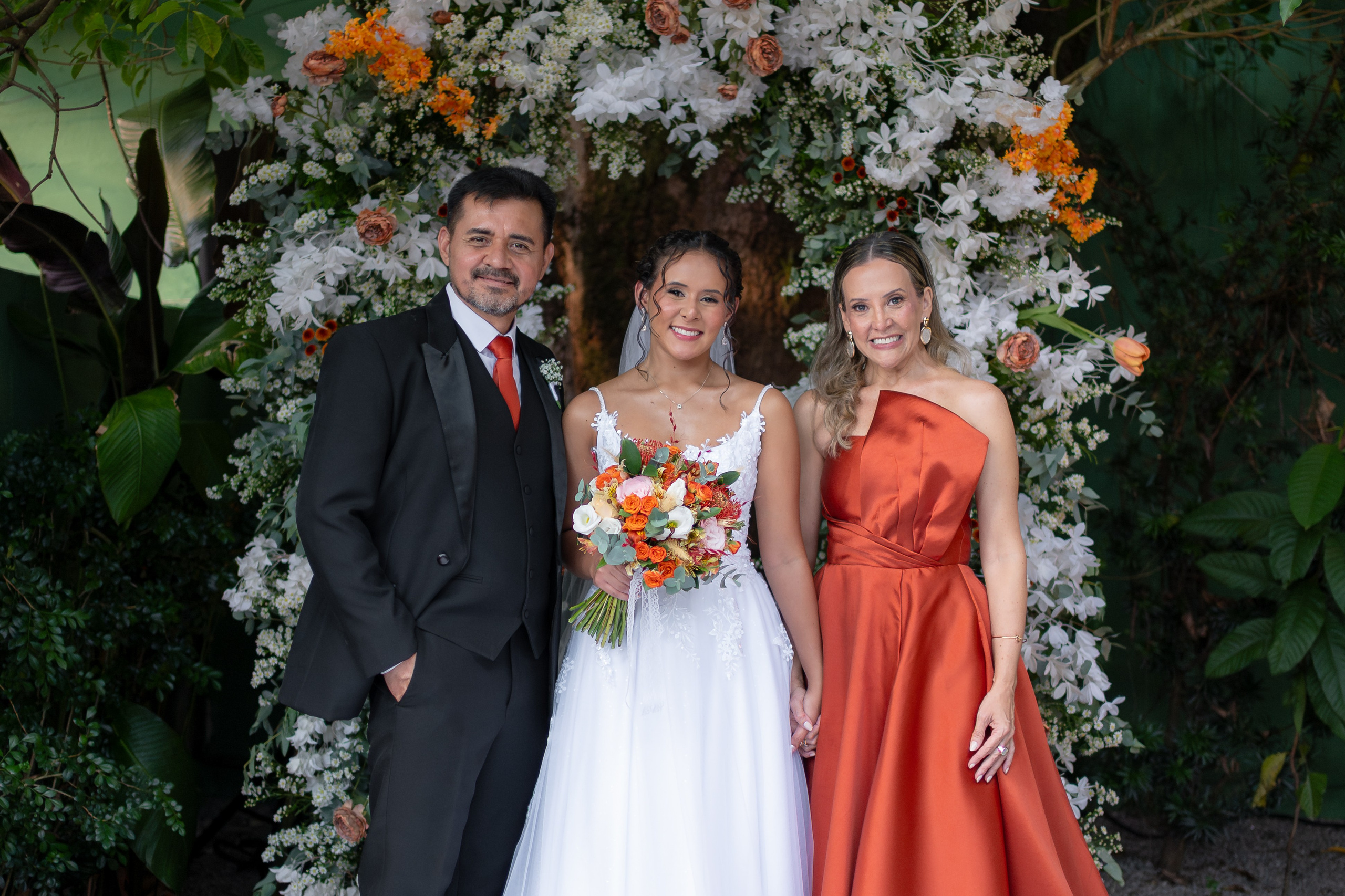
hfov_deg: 37.3
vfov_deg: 25.3
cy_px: 438
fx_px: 1994
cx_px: 690
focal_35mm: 53
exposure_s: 1/400
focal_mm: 35
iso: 640
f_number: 1.4
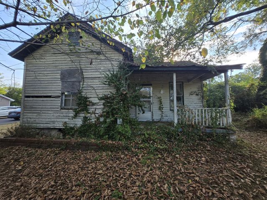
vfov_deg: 89.9
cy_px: 100
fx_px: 100
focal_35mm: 13
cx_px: 134
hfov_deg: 106.2
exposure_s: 1/331
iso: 25
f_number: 2.2
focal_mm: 1.7
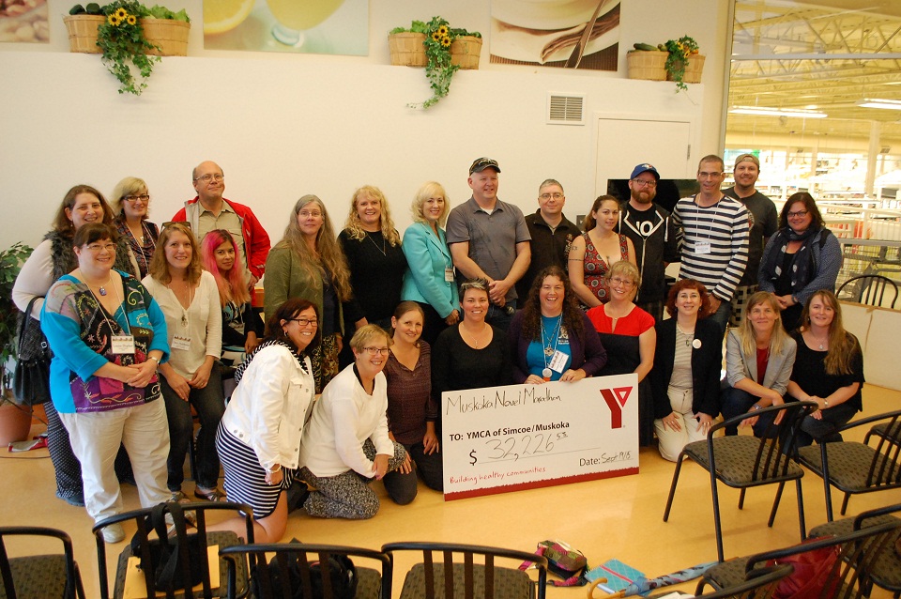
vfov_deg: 43.5
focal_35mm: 30
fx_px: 750
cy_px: 300
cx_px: 450
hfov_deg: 62.0
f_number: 4
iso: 1600
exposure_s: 1/60
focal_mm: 20
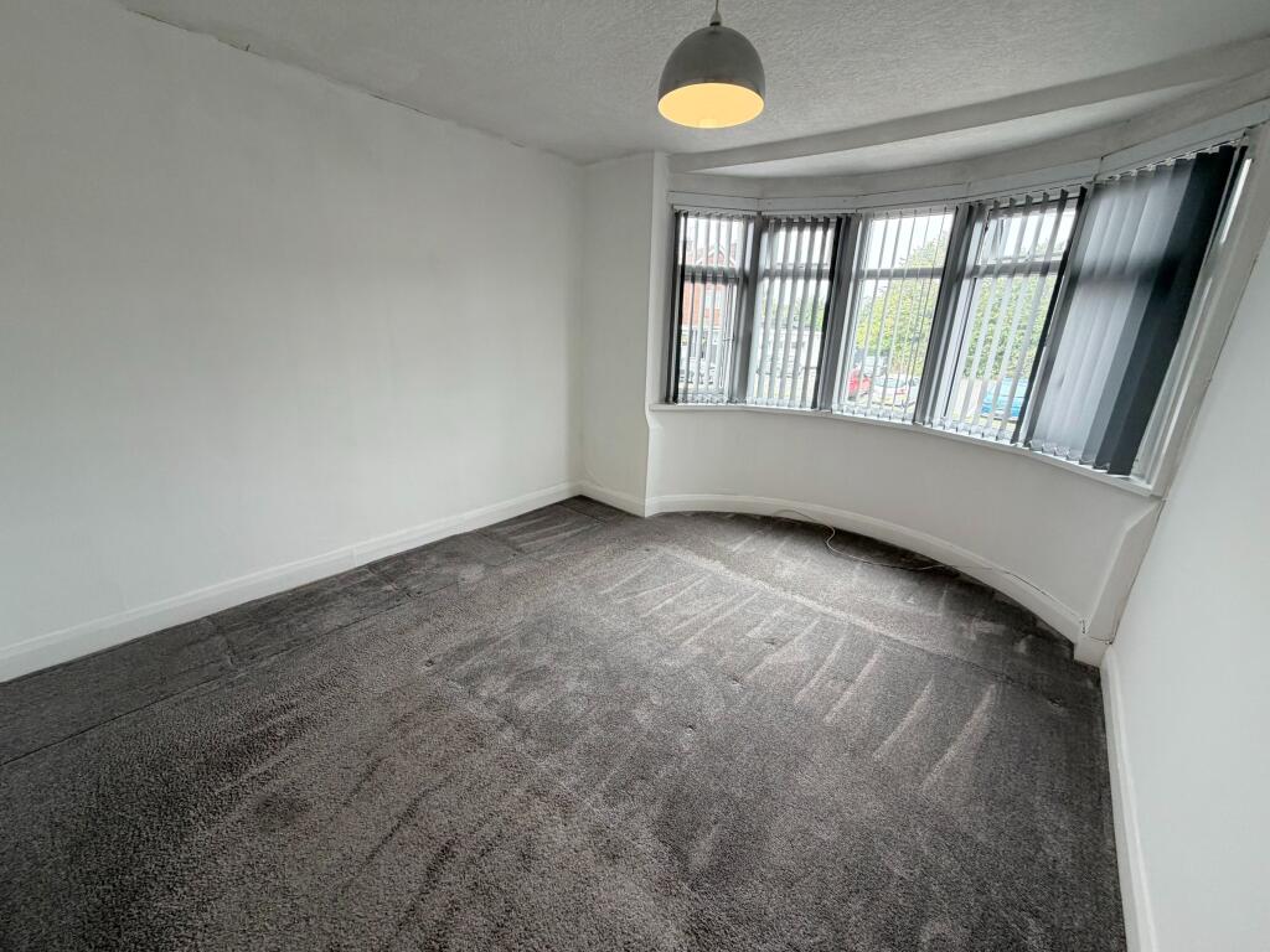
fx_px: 514
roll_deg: -1.9
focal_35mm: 14
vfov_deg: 85.7
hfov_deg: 102.1
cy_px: 476
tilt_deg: -18.5
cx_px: 635
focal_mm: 2.22
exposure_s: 1/121
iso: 125
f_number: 2.2
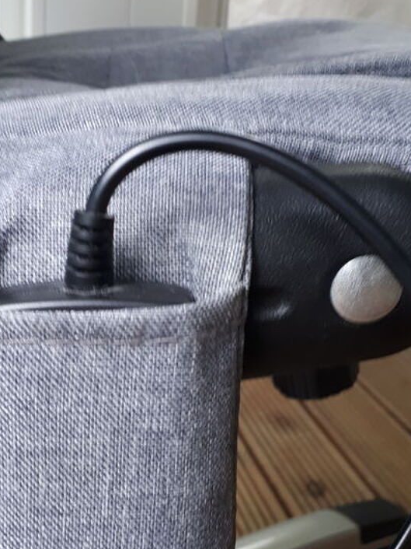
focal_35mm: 51
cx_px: 172
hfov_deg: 28.5
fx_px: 808
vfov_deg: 37.3
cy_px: 340
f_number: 1.9
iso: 160
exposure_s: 1/33
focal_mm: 3.6
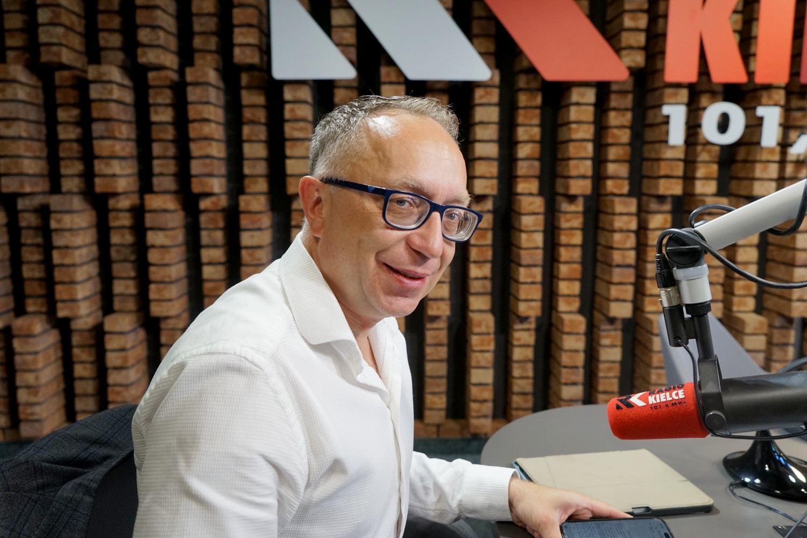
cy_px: 269
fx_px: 605
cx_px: 404
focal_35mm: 27
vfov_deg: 47.9
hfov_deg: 67.4
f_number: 4
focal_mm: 27
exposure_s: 1/160
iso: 1250
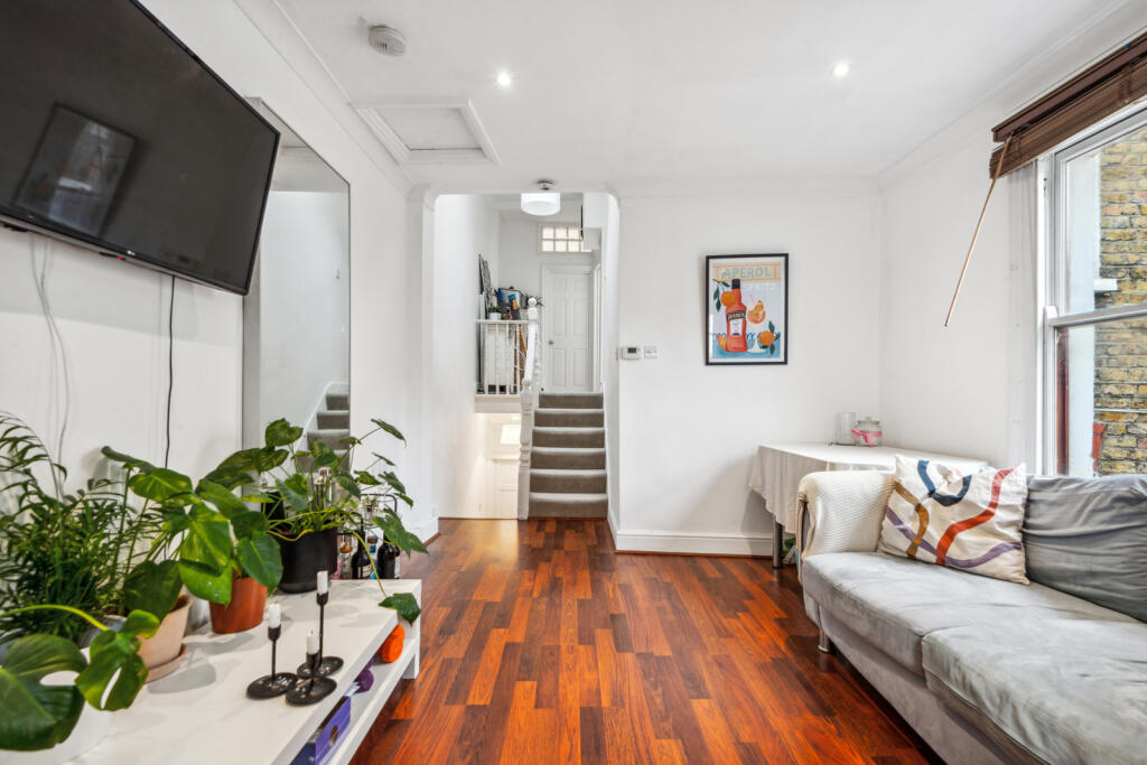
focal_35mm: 16
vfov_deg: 73.8
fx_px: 510
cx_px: 574
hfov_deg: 96.7
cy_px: 382
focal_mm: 16
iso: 160
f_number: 11
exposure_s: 1/8
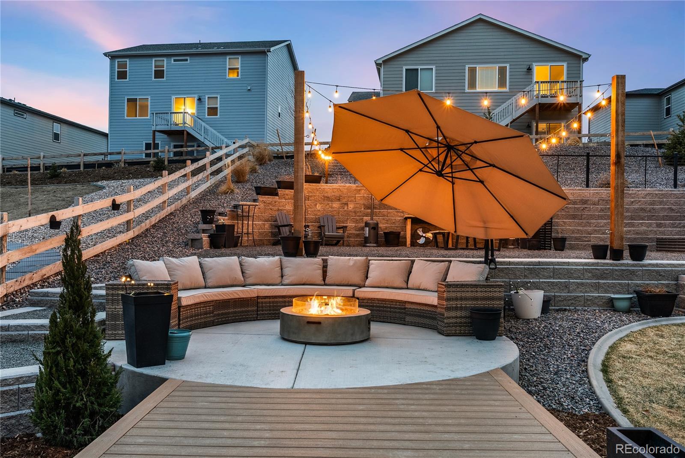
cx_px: 342
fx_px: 571
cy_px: 229
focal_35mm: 30
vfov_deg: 43.6
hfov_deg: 61.9
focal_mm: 30
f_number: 8
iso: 640
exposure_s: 1/1.25
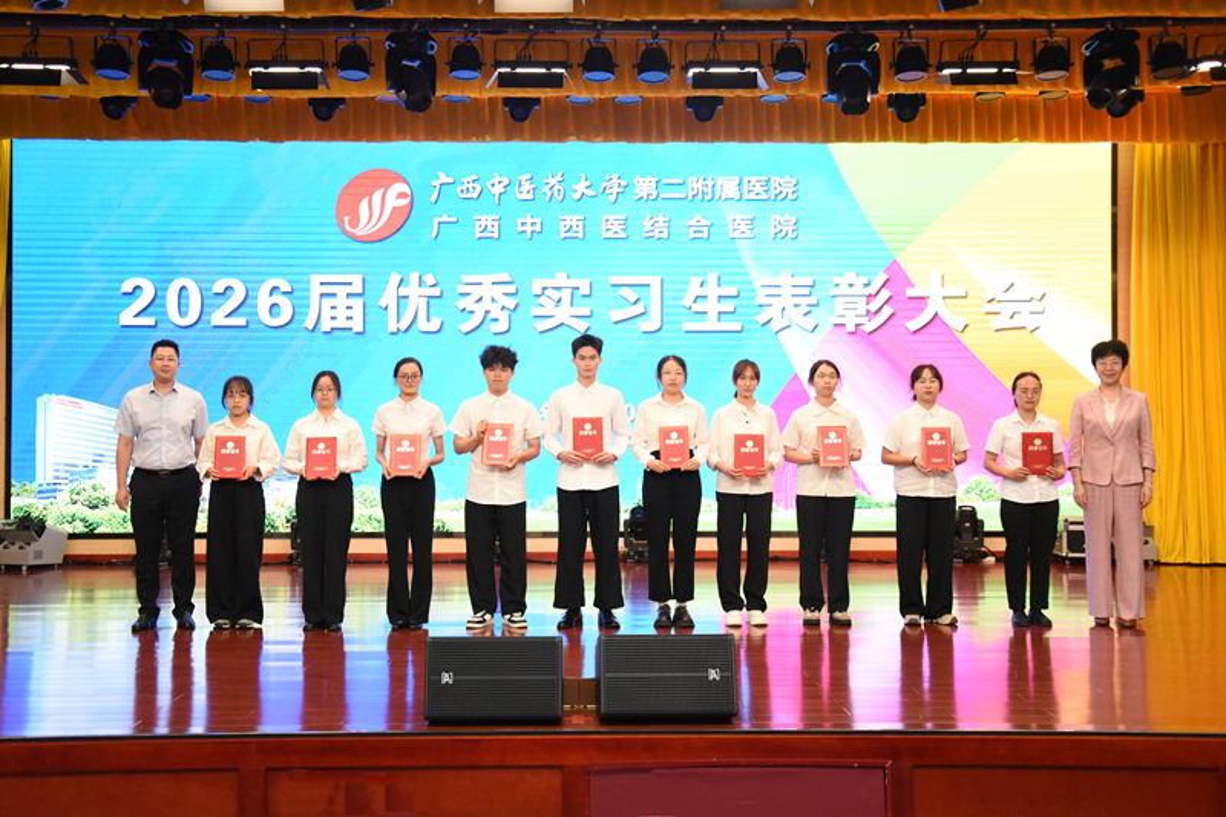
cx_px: 613
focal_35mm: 36
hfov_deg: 53.1
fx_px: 1226
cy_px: 408
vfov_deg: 36.9
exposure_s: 1/320
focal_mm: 36
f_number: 4
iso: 6400
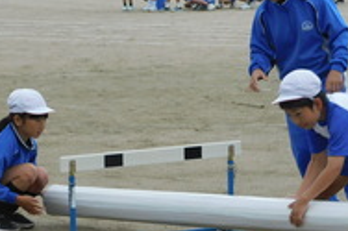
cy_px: 78
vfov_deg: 7.2
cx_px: 193
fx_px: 1845
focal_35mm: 191
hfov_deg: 10.8
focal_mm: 17.6
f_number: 4.6
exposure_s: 1/200
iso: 125
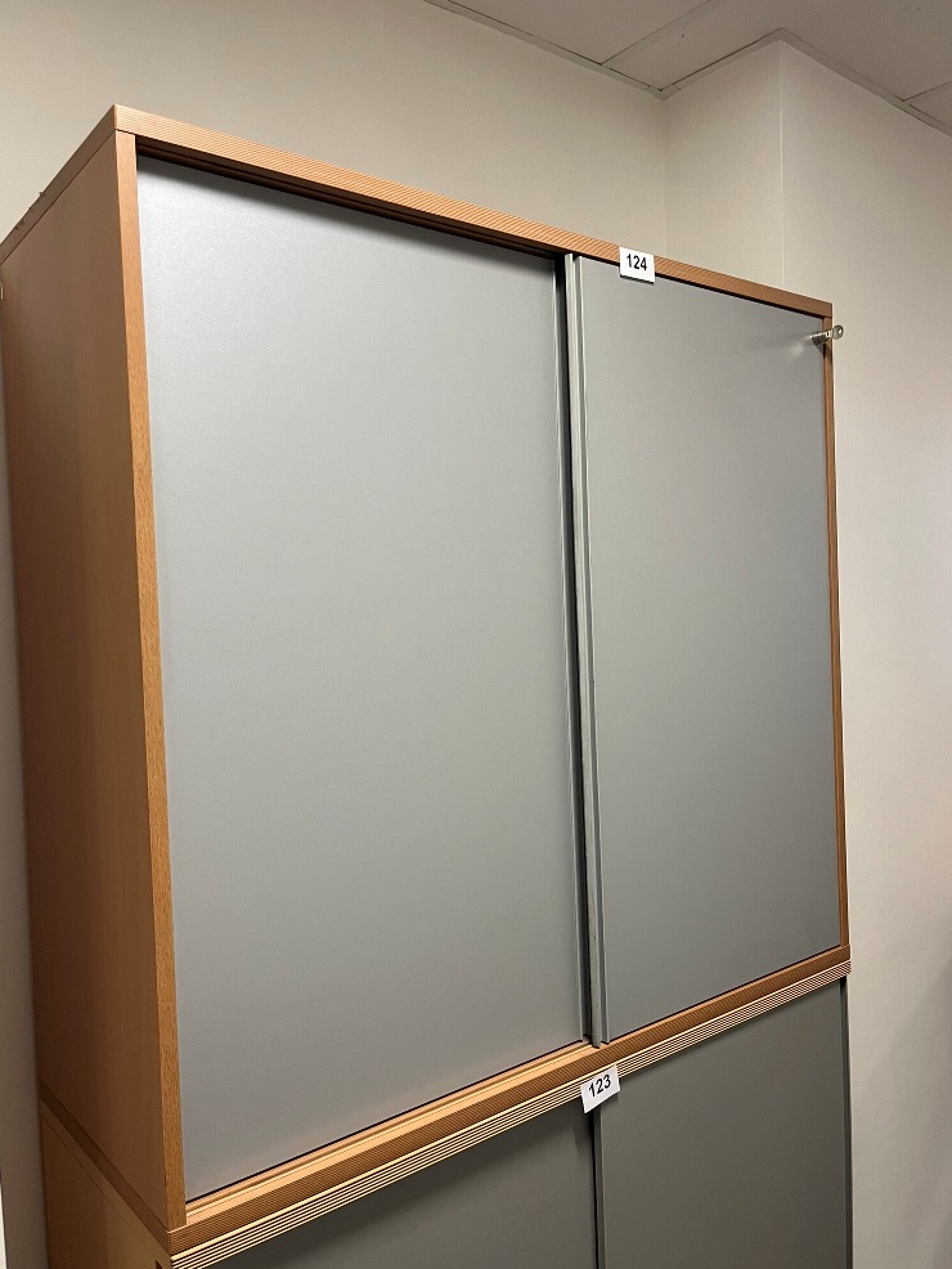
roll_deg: +3.0
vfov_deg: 65.3
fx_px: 990
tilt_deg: -1.1
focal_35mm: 27
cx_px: 467
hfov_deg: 51.4
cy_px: 629
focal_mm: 5.1
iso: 100
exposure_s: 1/50
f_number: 1.6
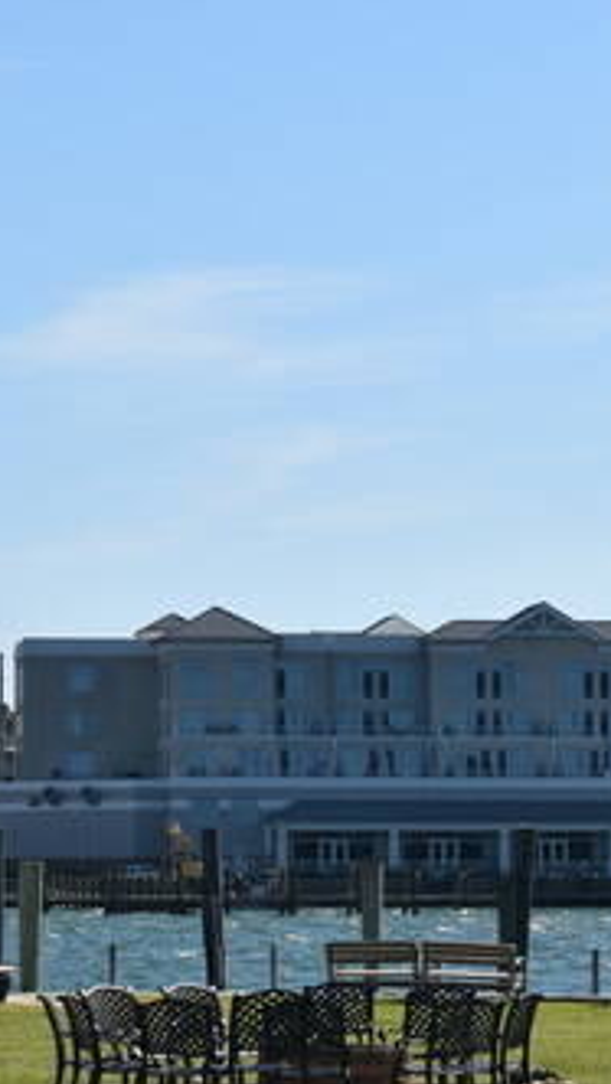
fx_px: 4487
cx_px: 271
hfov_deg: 7.8
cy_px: 646
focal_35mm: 156
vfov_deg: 13.8
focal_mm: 55
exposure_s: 1/320
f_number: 9
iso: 100
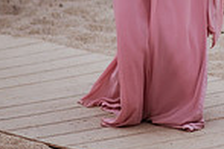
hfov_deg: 6.1
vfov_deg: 4.1
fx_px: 2084
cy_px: -120
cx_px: 277
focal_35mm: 335
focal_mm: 85
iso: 200
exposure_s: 1/1250
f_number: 1.8
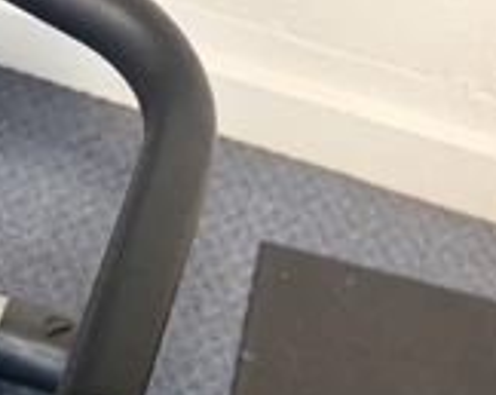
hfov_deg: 30.3
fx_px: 850
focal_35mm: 58
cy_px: 453
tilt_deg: -65.3
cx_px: 3
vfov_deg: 24.1
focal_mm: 6.76
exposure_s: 1/40
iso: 1000
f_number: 1.78
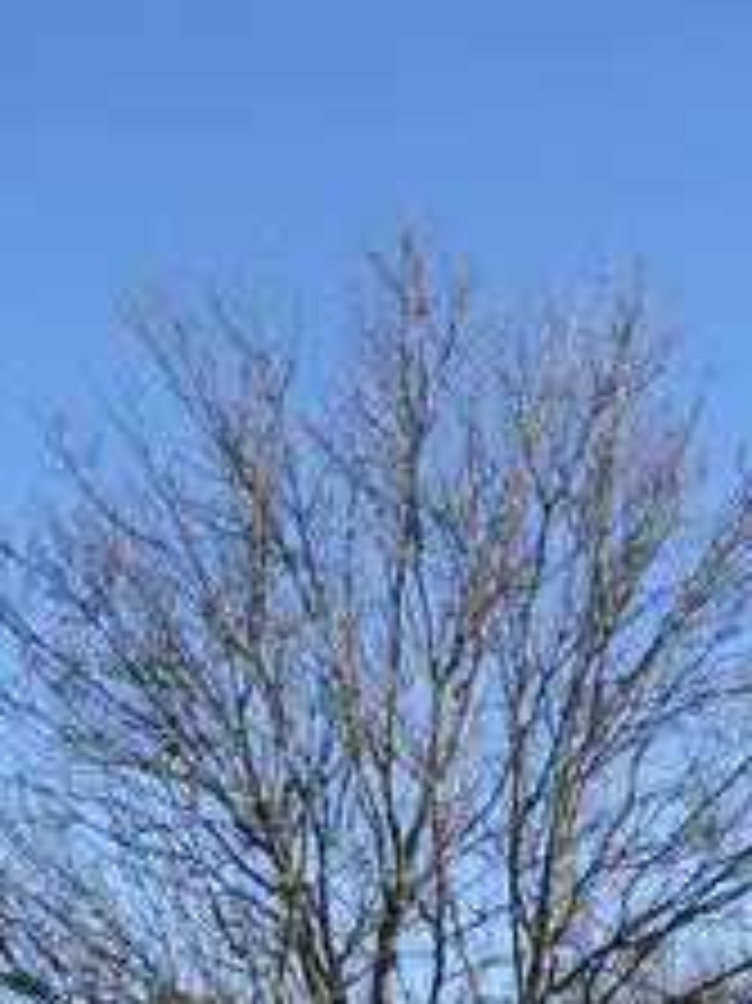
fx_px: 2667
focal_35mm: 92
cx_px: 684
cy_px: 1261
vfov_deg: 19.8
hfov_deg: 15.8
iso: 100
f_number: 3.5
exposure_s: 1/640
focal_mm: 5.4
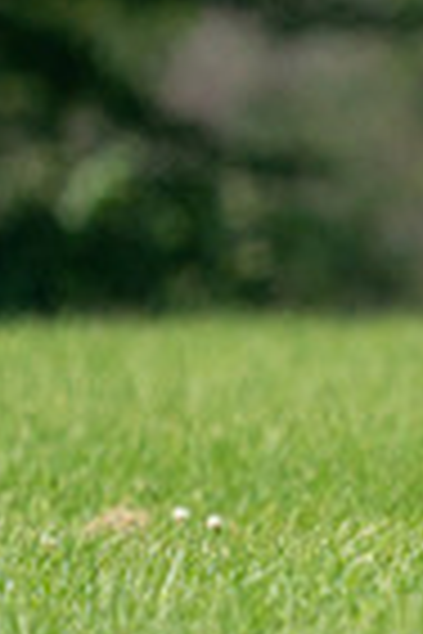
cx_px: 940
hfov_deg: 0.9
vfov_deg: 1.3
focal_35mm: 1564
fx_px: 27563
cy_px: 169
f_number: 6.3
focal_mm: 379
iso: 1250
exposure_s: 1/4000
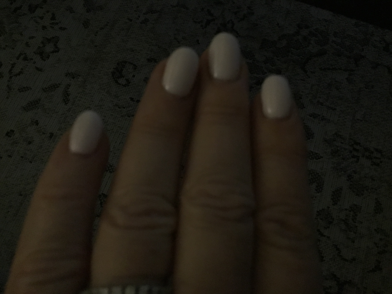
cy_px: 147
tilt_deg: -70.8
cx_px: 196
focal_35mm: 31
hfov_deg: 58.4
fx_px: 351
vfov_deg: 45.4
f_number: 2.4
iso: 800
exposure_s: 1/17
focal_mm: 3.3
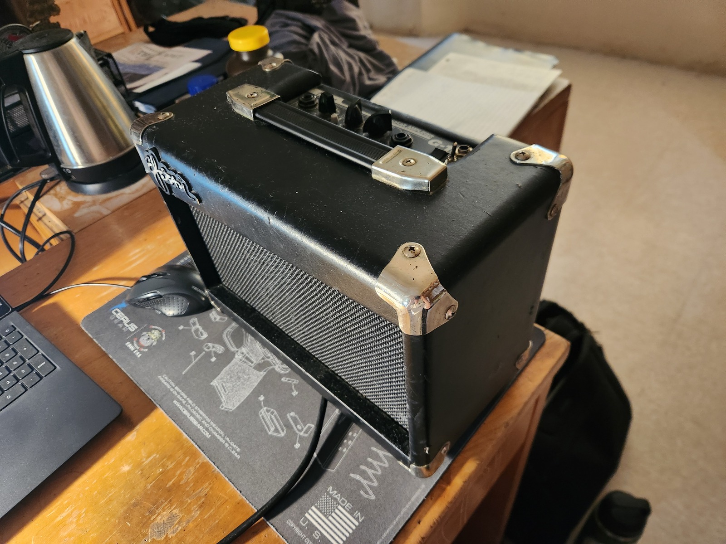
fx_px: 482
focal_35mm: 23
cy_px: 272
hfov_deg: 73.9
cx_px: 363
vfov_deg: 58.9
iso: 640
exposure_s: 1/30
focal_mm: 5.4
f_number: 1.8
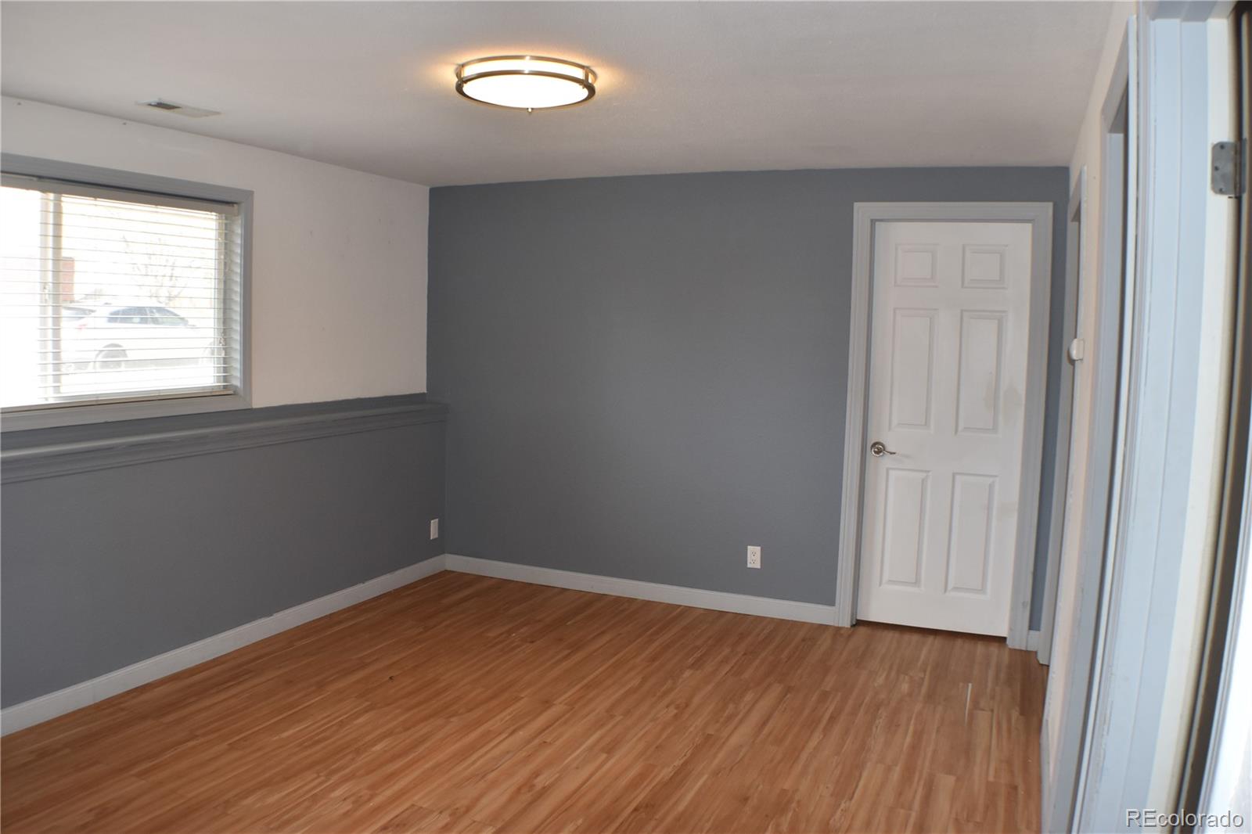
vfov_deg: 36.9
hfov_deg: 53.1
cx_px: 626
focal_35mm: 36
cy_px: 417
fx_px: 1252
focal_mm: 24
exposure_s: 1/125
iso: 720
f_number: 5.6
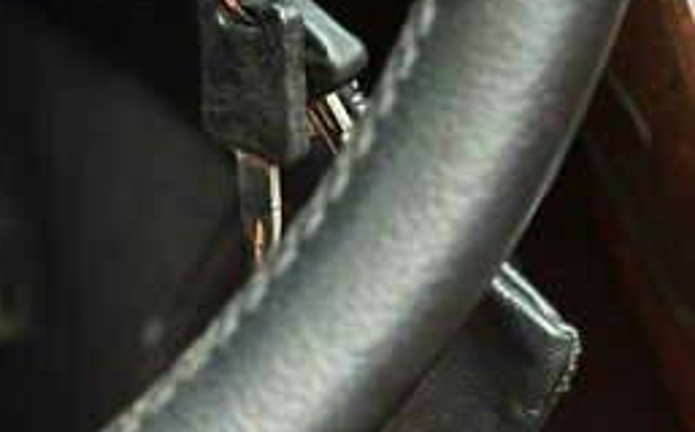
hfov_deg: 8.3
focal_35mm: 238
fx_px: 4503
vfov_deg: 5.5
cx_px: 1495
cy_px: 116
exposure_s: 1/172
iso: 100
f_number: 1.78
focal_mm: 6.86
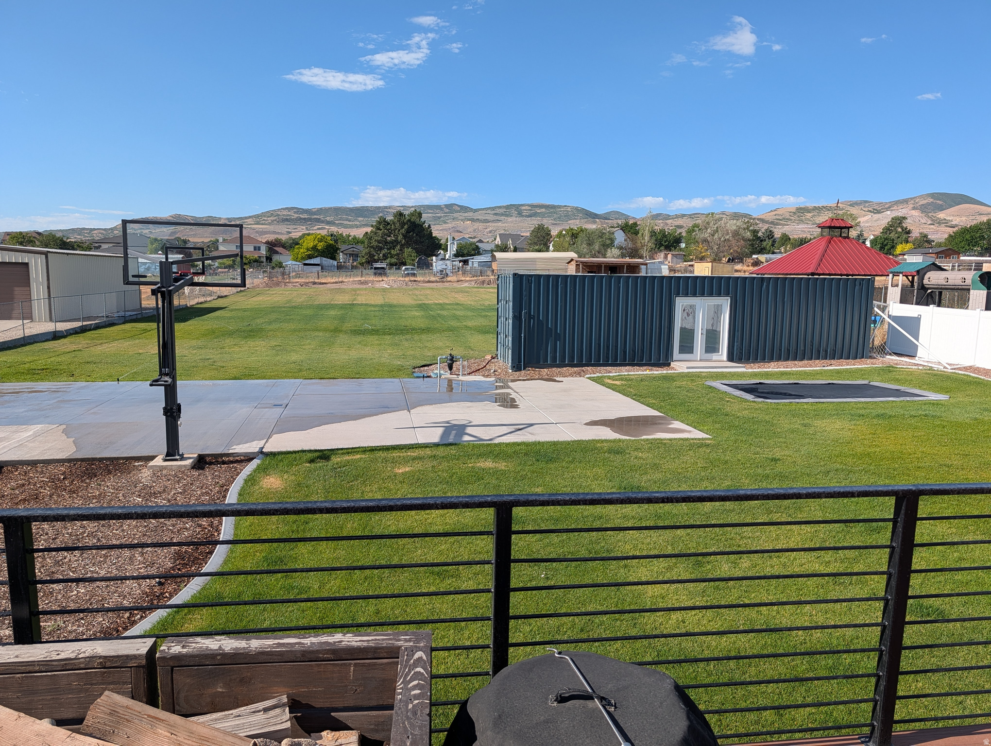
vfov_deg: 56.9
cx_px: 496
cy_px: 373
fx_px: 688
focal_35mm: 24
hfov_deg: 71.5
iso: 20
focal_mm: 6.9
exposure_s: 1/1081
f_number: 1.68
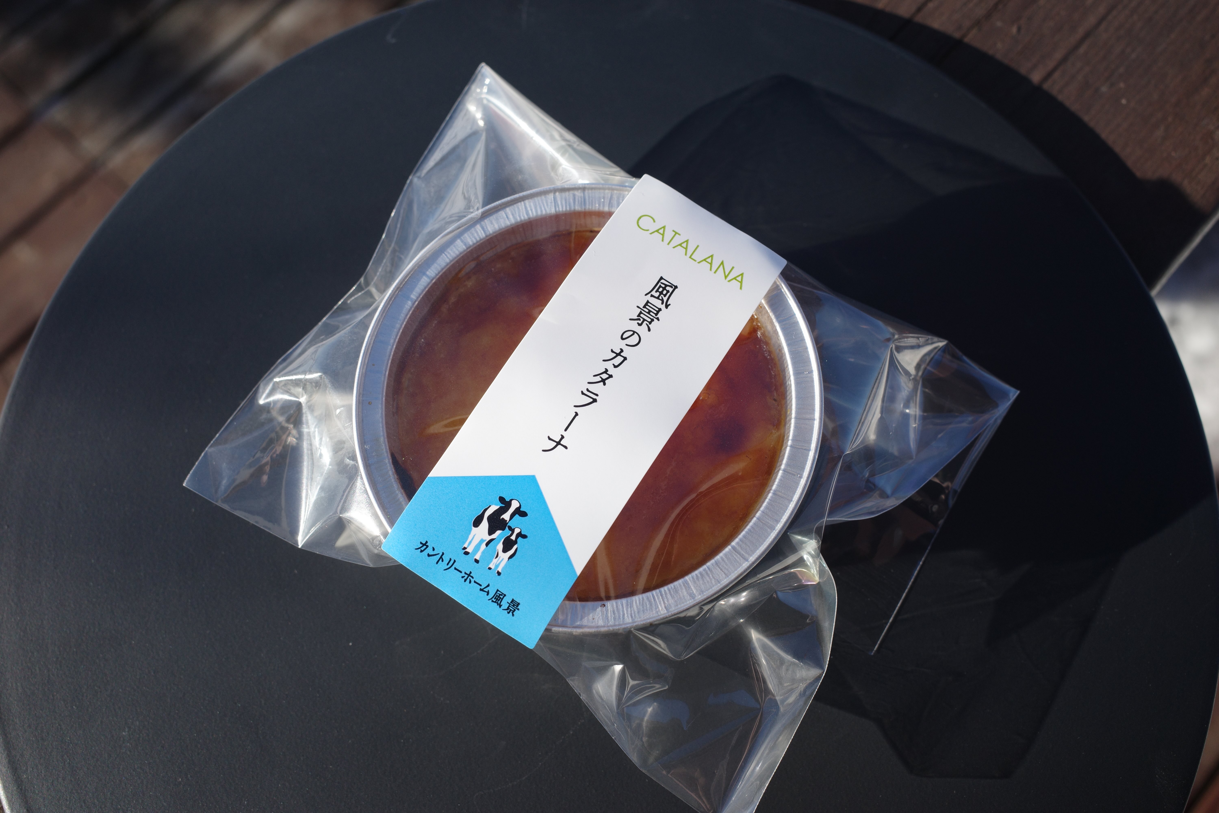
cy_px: 406
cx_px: 610
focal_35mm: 28
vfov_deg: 46.4
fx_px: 948
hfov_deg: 65.5
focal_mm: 18.3
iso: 200
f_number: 5.6
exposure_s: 1/500
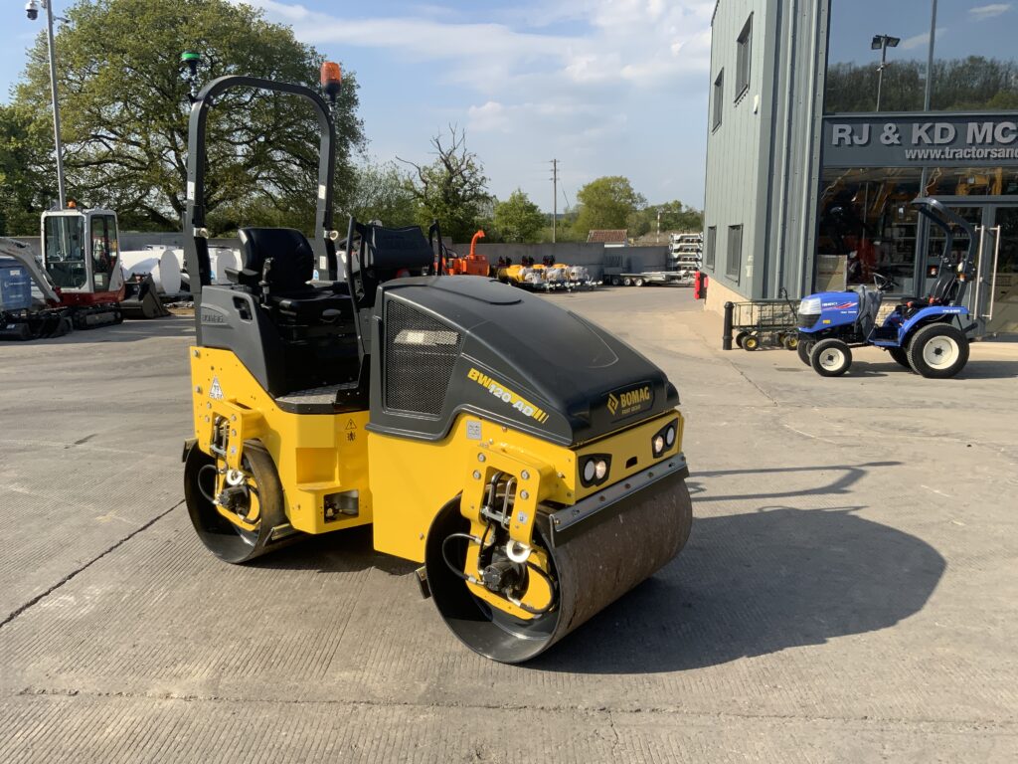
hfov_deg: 61.7
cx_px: 509
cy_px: 382
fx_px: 853
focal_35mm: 29
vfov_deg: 48.2
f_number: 1.8
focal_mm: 3
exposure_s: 1/1786
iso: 16
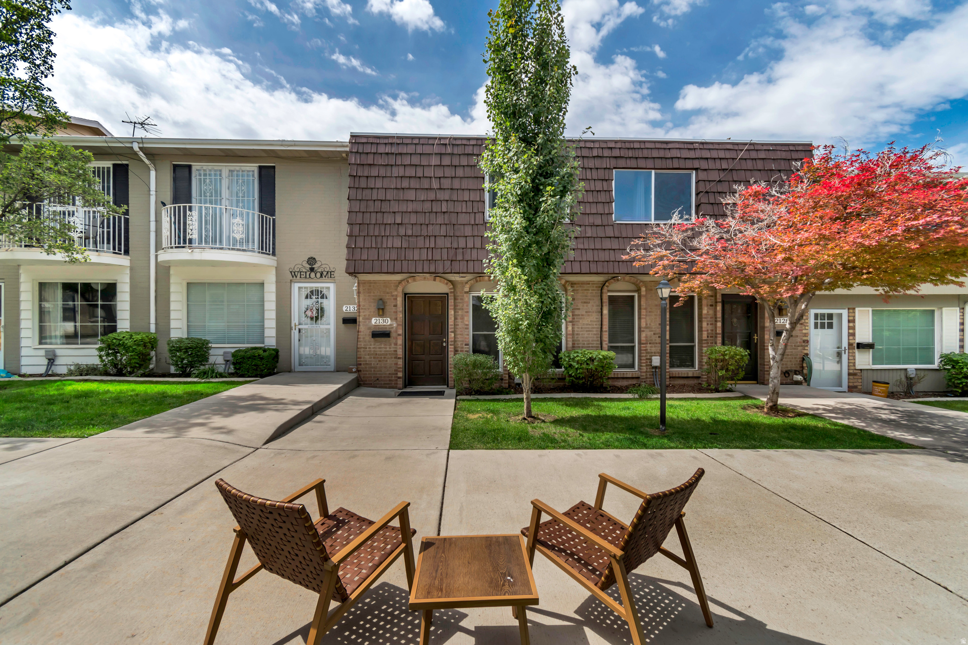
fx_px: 403
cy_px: 322
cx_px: 484
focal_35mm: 15
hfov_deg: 100.4
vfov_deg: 77.3
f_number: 4.5
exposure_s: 1/800
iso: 100
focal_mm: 10
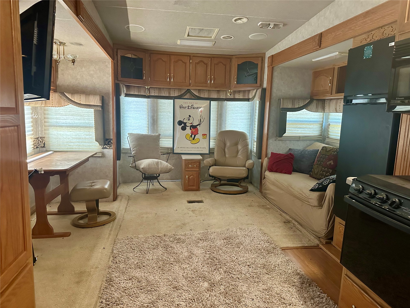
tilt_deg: -10.4
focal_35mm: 24
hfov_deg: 71.6
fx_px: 284
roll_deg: -1.2
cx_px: 205
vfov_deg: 56.8
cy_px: 154
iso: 800
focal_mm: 6.86
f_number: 1.78
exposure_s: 1/60
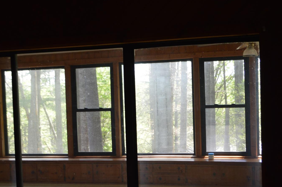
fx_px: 430
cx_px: 144
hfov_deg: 36.3
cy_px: 114
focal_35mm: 55
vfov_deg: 24.5
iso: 400
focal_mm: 24
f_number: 4
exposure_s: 1/60
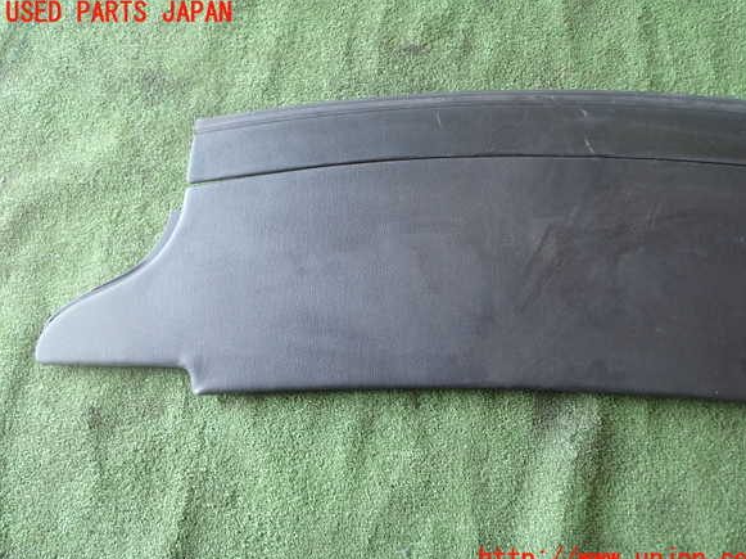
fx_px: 668
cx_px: 384
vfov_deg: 45.4
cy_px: 287
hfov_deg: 58.4
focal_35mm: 31
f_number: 2.3
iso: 160
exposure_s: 1/60
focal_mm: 5.4
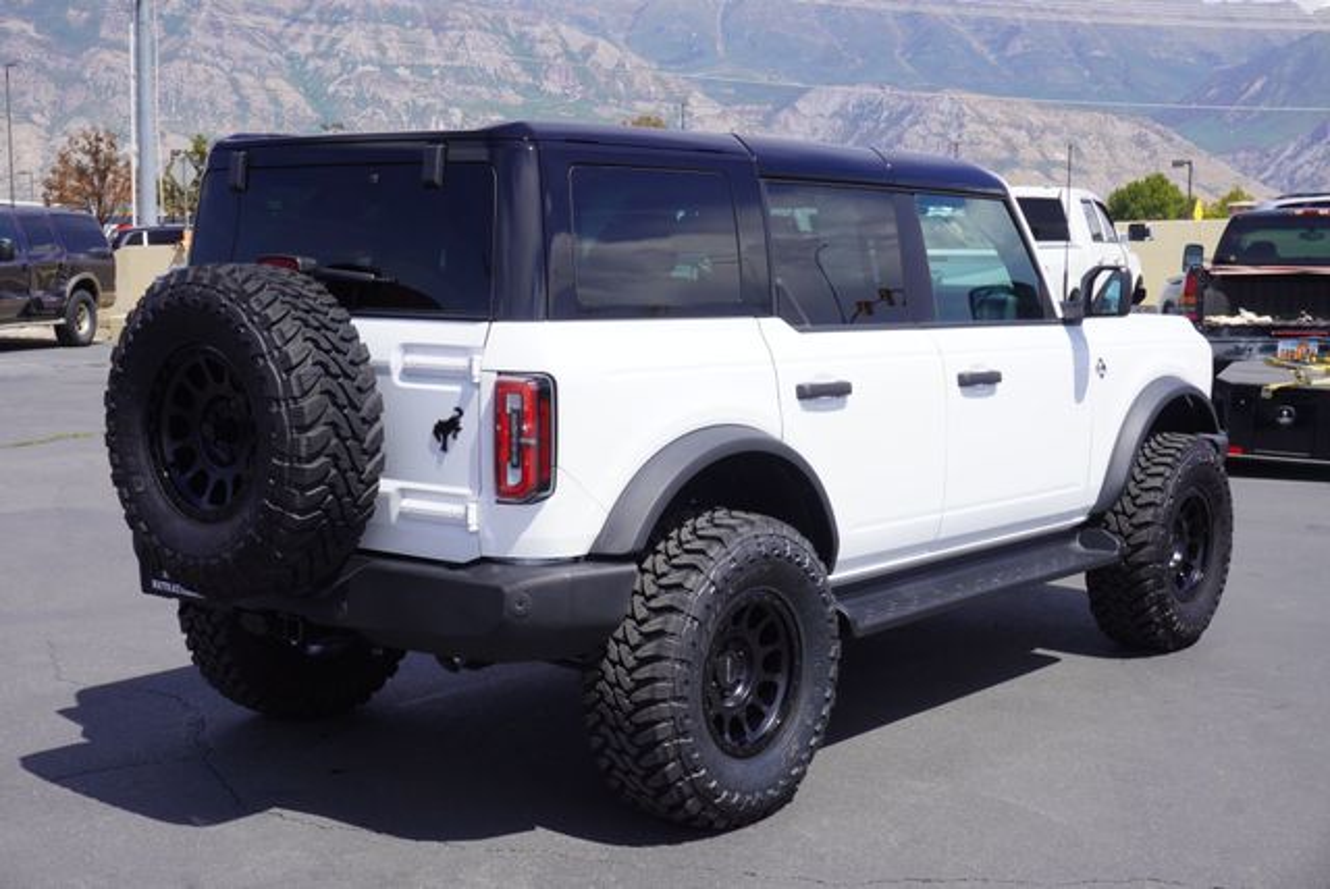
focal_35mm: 46
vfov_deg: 29.0
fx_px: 1719
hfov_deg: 42.3
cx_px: 665
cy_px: 444
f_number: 11
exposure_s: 1/125
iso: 100
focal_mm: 31
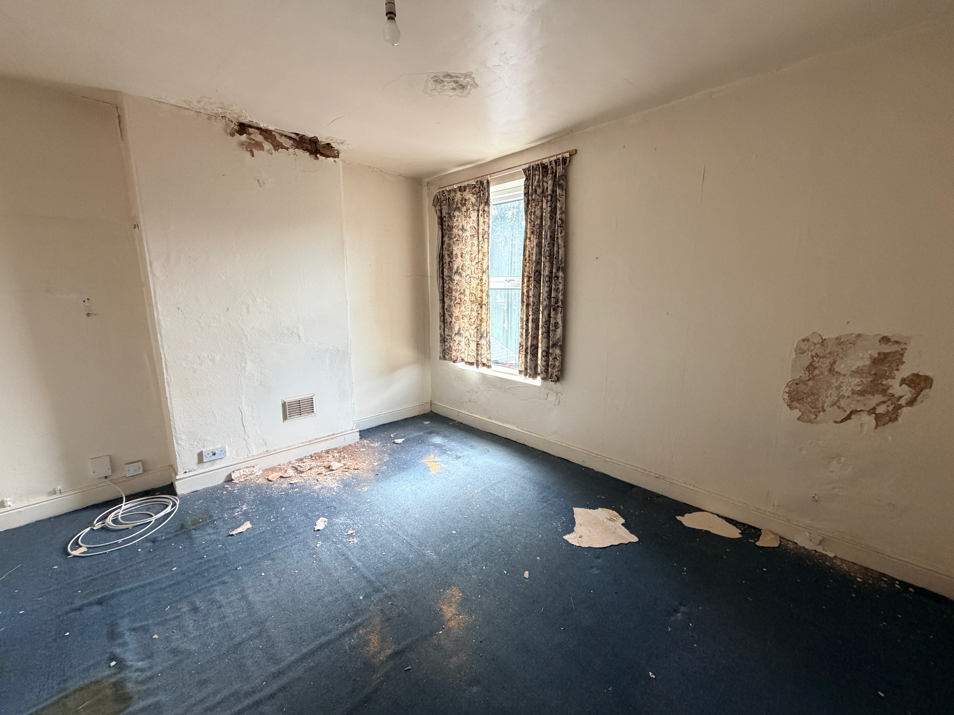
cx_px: 477
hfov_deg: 102.1
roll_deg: +0.2
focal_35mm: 14
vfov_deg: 85.7
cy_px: 358
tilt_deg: -9.9
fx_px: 386
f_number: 2.2
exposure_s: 1/121
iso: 320
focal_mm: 2.22
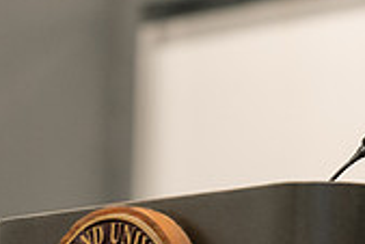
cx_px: 462
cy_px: 161
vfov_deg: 3.1
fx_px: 4516
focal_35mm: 445
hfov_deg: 4.6
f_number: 3.5
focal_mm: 130
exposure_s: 1/200
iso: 3200
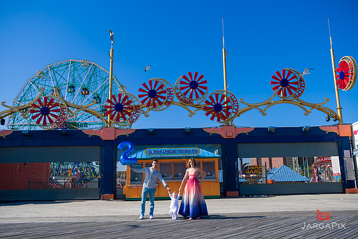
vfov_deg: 41.1
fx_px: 318
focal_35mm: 32
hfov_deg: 58.7
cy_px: 120
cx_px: 177
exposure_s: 1/1600
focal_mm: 31
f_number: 5
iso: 200
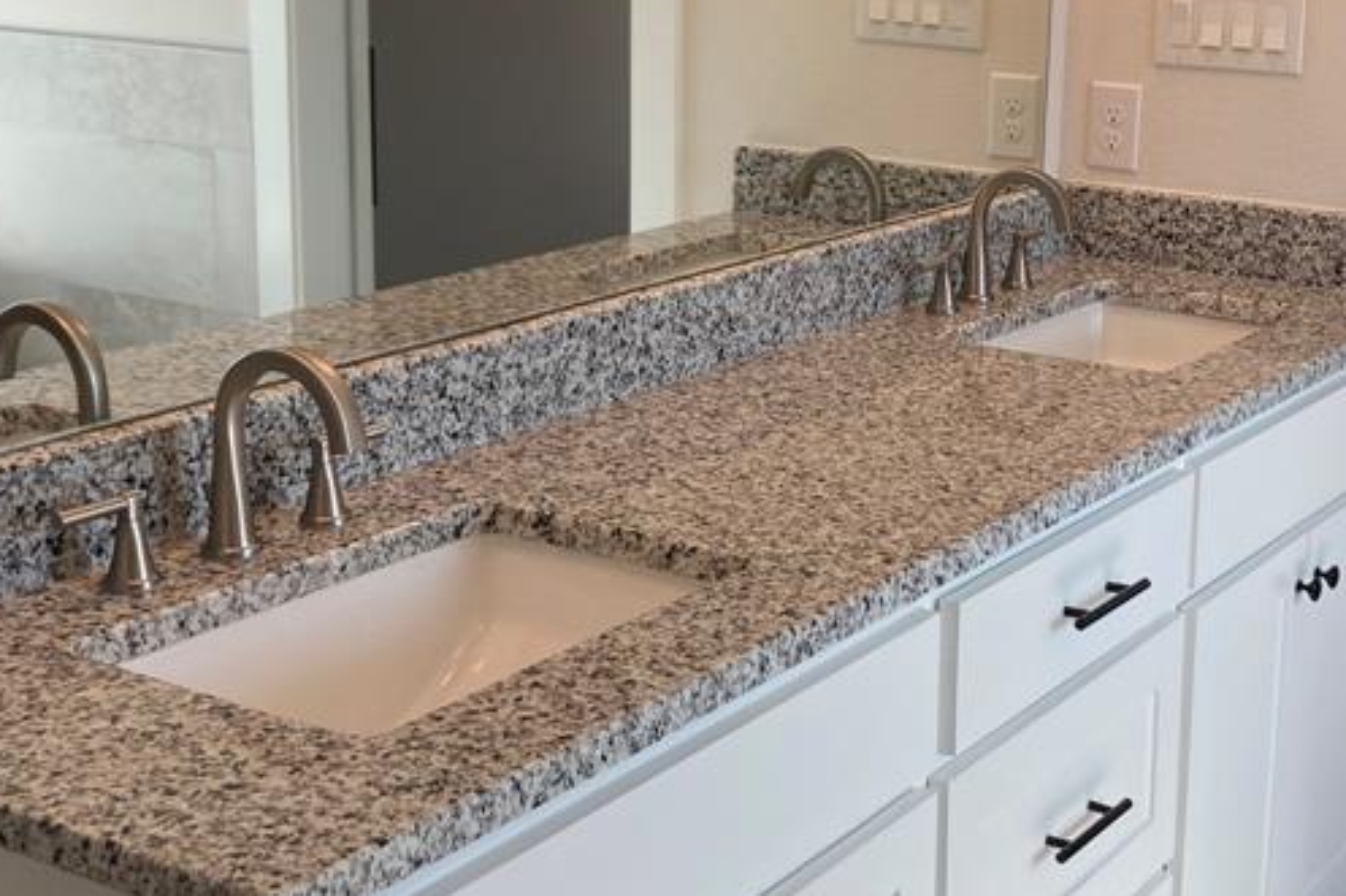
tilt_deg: -10.9
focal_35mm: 60
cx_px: 869
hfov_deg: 33.2
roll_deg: -2.9
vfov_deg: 22.6
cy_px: 360
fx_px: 2242
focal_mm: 3.99
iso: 20
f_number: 1.8
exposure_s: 1/245
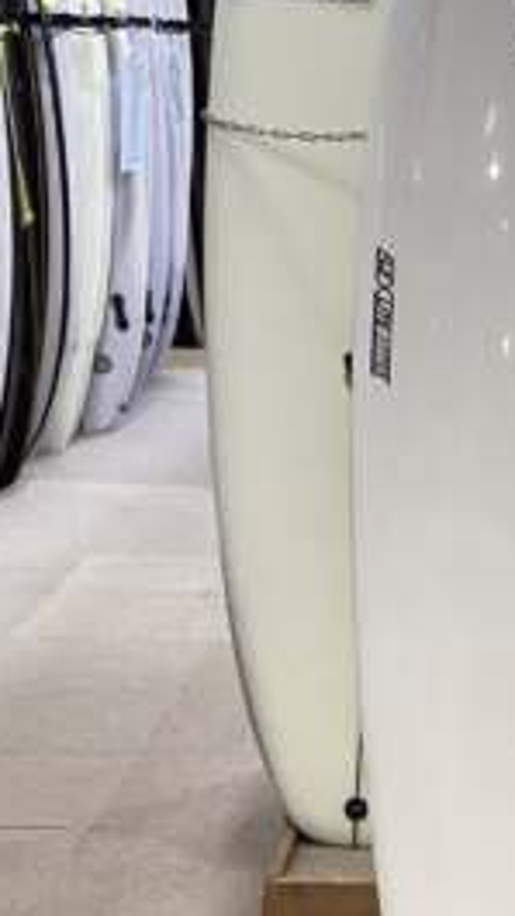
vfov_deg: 20.9
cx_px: 633
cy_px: 484
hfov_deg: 11.6
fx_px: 2477
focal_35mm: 102
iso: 125
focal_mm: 3.3
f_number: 2.4
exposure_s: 1/50
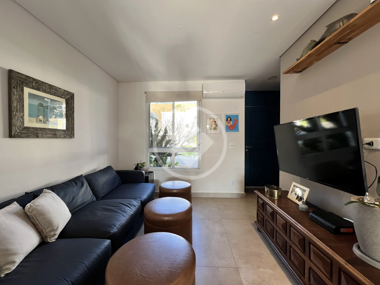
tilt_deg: -1.4
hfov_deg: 106.2
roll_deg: +0.3
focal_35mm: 13
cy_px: 142
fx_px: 143
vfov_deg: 89.9
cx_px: 190
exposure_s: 1/99
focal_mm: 1.57
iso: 50
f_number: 1.8
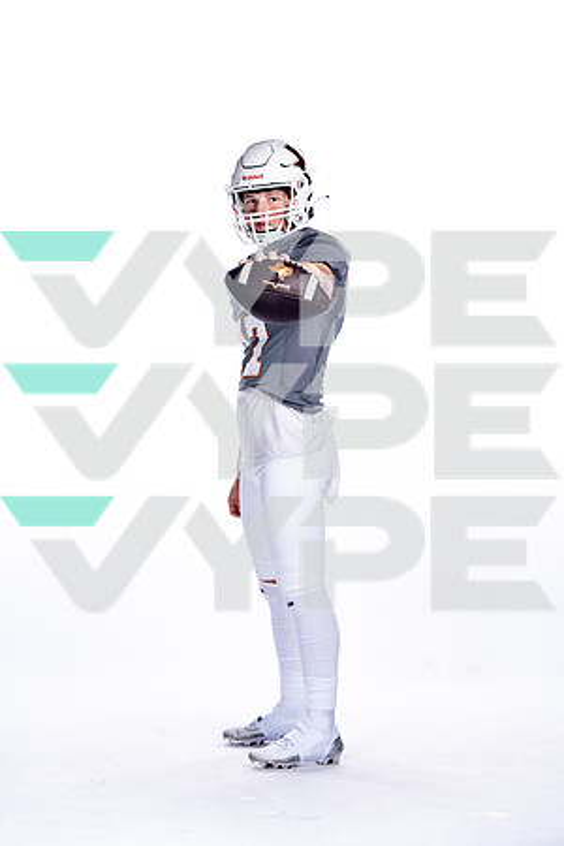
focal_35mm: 113
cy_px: 423
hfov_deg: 12.1
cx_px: 282
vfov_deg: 18.1
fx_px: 2655
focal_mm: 113
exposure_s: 1/250
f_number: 5.6
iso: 400
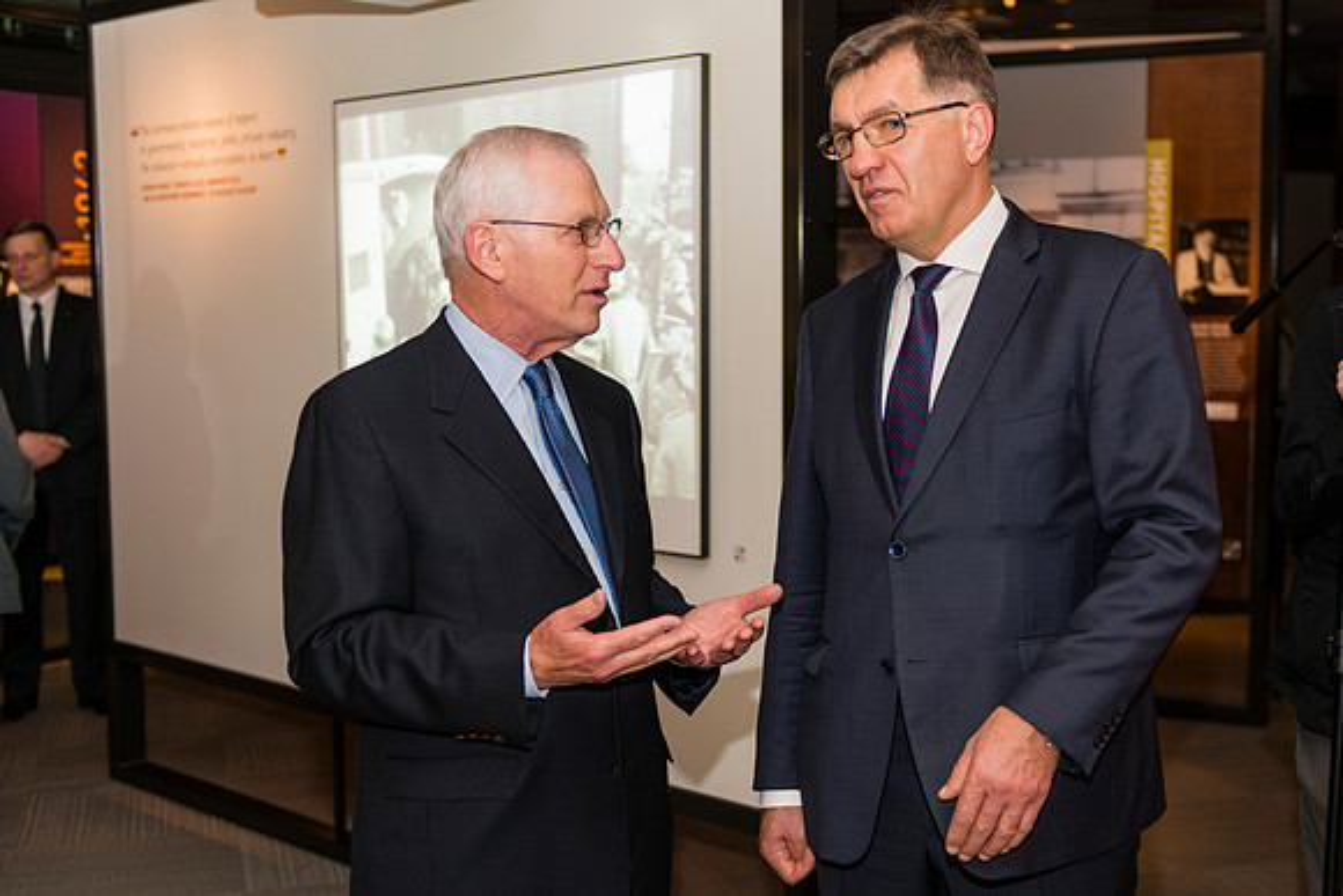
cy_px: 491
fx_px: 1860
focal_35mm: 50
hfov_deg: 39.6
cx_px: 761
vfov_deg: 27.1
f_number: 2.8
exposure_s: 1/60
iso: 400
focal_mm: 44
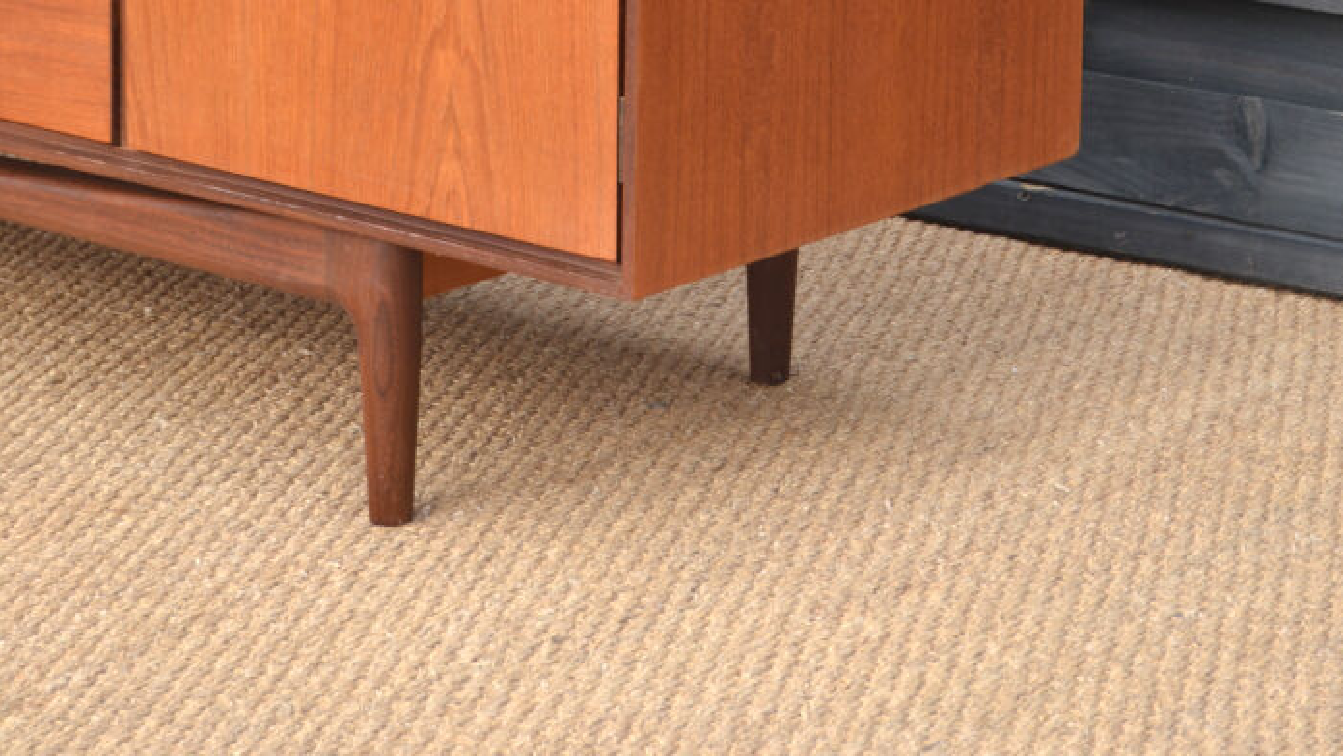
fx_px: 3883
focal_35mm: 109
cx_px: 673
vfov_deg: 10.8
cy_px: -253
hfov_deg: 19.6
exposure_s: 1/125
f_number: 5.6
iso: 160
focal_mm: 46
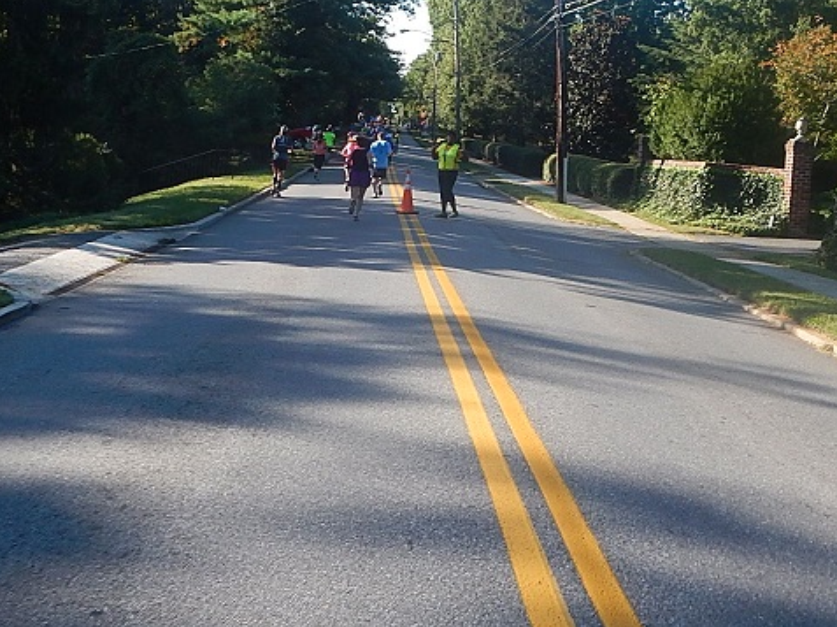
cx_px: 433
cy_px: 125
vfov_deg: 30.1
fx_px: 1136
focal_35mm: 47
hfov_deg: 40.5
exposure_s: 1/400
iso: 125
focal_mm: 5
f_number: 3.9
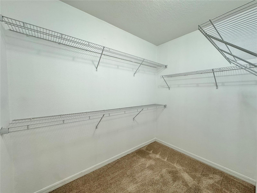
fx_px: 104
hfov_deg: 102.1
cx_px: 128
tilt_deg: -2.7
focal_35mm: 14
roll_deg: -0.5
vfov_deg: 85.7
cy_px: 96
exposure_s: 1/120
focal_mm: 2.22
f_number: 2.2
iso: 200
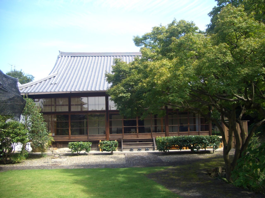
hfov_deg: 52.6
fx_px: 268
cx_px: 132
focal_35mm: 35
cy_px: 99
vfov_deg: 40.7
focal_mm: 5.8
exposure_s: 1/250
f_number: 2.6
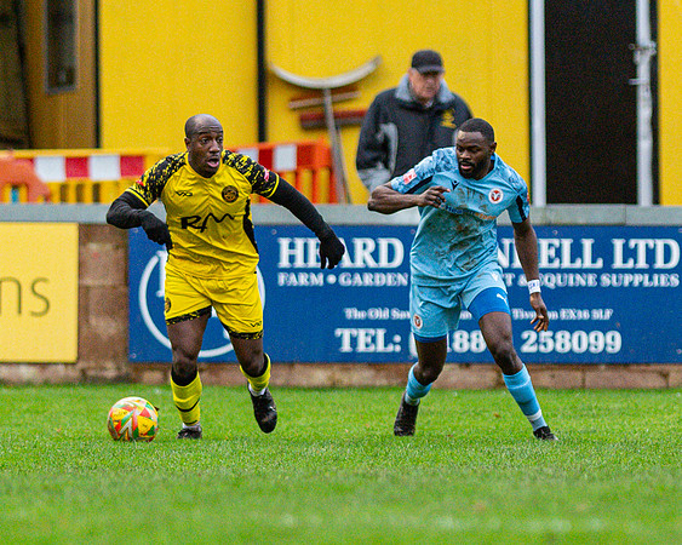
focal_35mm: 954
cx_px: 433
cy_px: 272
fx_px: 19246
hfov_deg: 2.0
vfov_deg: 1.6
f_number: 2.8
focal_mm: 300
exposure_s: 1/1600
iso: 2000
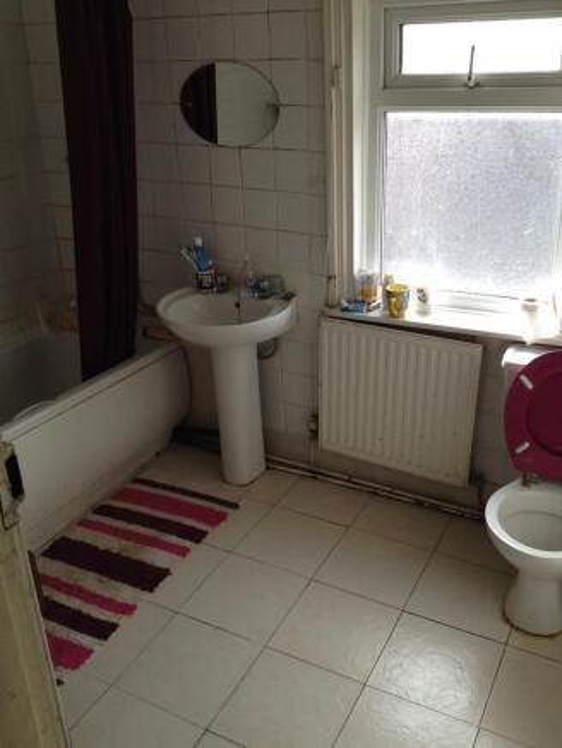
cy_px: 374
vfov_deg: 52.6
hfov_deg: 40.7
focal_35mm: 35
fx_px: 757
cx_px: 281
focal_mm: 4.28
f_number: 2.4
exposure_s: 1/120
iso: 80
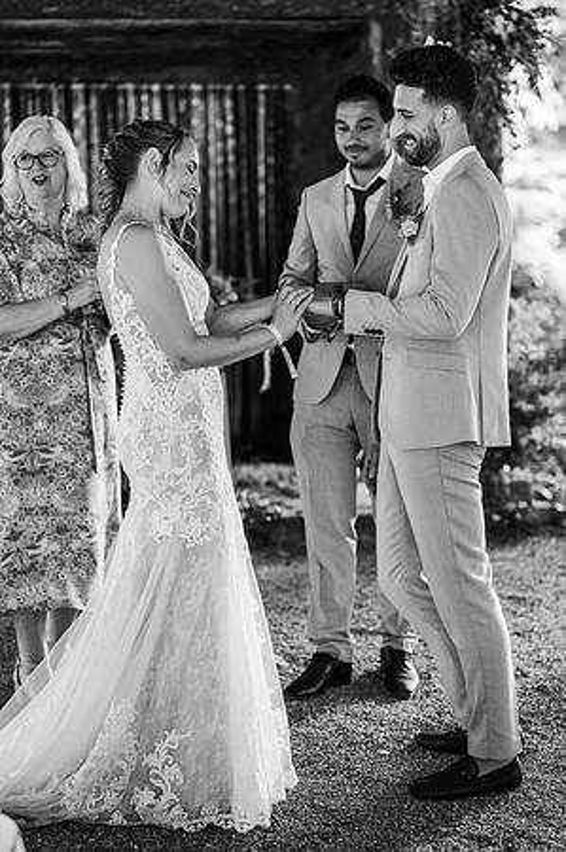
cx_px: 283
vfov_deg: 23.9
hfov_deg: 16.0
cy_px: 426
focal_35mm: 85
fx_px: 2009
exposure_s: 1/200
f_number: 2.2
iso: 1400
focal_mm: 85
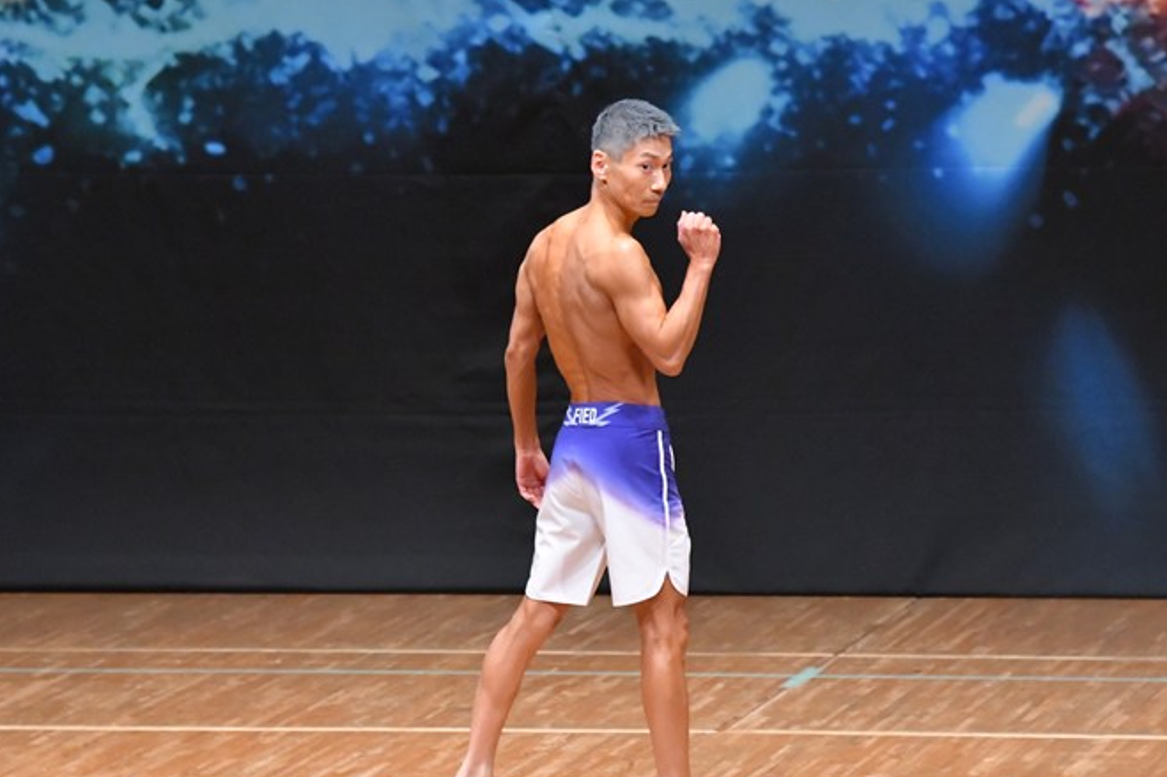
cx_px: 560
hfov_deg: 6.2
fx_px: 10856
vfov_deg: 4.1
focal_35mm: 335
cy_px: 437
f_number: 5.6
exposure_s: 1/400
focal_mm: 190
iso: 8000
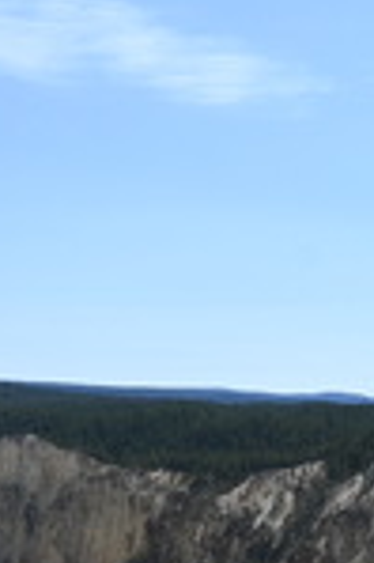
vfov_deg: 21.6
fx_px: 1312
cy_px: 756
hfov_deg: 15.4
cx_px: 501
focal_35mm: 84
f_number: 9
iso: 100
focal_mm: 16
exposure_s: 1/250
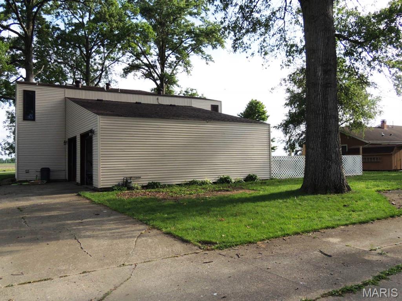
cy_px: 150
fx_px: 348
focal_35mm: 30
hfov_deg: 60.0
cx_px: 201
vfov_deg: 46.8
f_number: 3.1
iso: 100
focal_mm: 5.3
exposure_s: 1/640
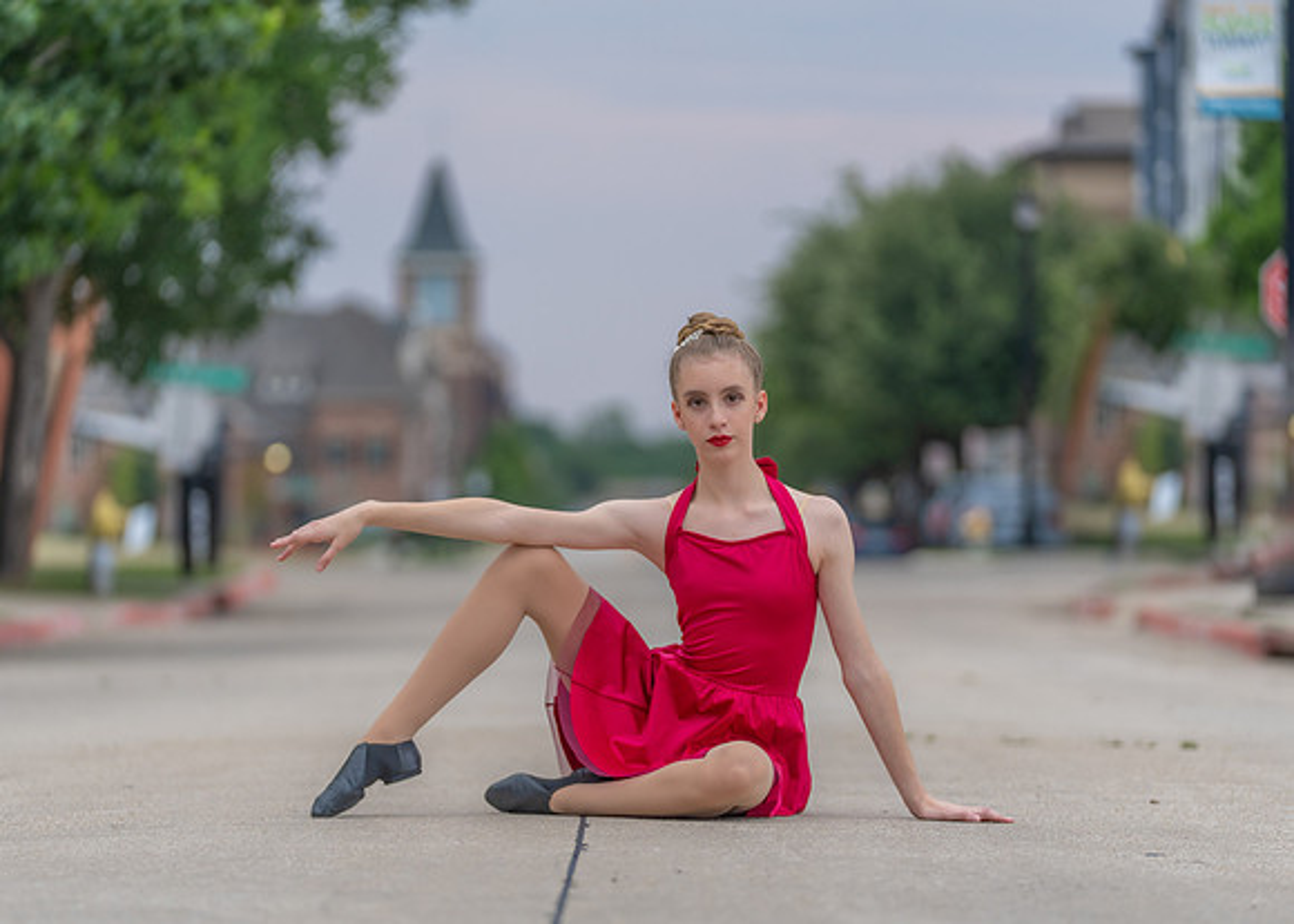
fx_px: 6095
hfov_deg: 12.1
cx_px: 657
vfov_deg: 8.7
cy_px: 503
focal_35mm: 166
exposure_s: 1/320
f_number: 2.8
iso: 160
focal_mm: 143
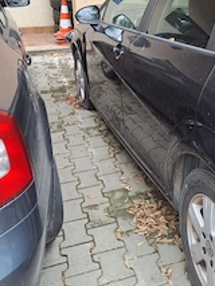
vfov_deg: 39.6
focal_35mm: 47
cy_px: 81
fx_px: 389
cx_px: 198
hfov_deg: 29.5
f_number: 1.8
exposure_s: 1/112
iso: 32
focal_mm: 4.65
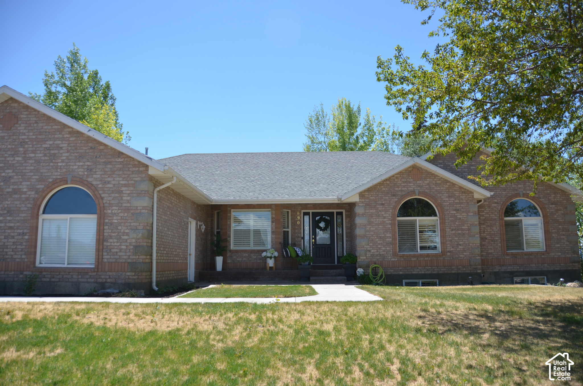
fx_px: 436
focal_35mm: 27
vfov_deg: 47.7
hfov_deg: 67.5
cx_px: 292
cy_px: 193
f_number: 3.5
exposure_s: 1/1600
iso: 200
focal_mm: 18
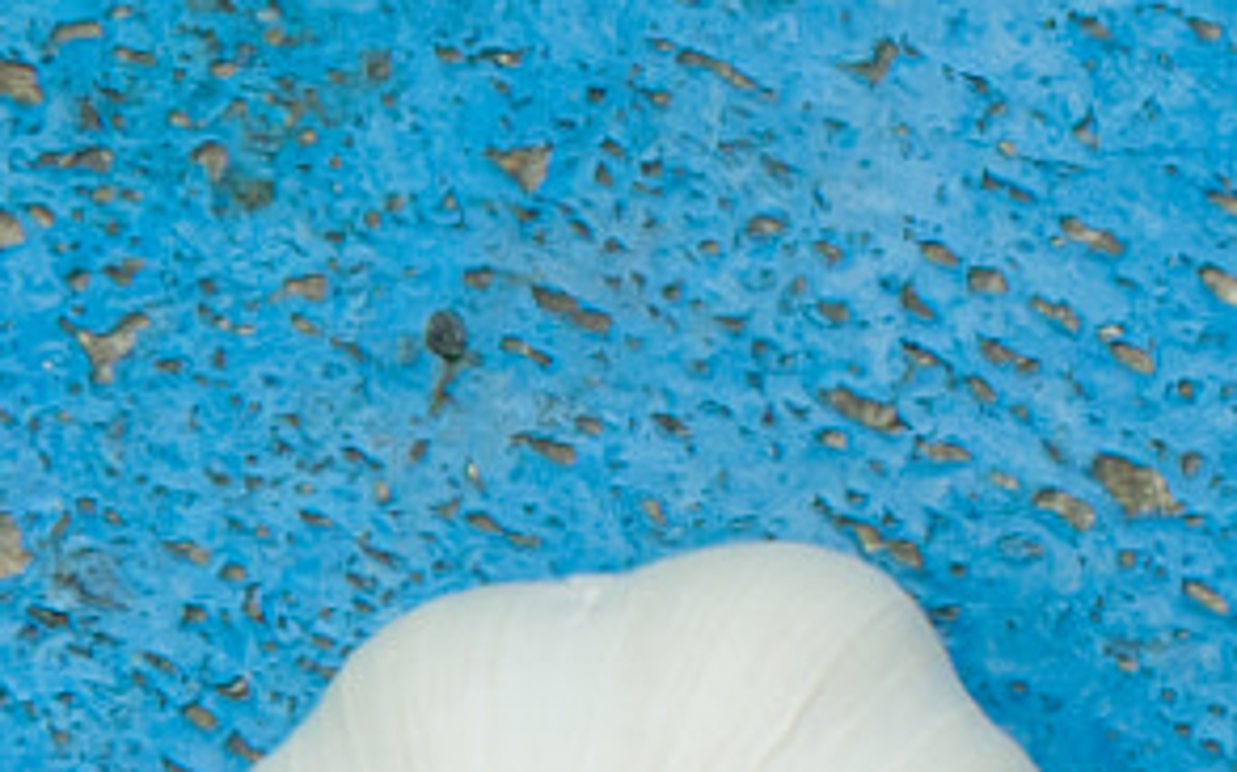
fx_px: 17257
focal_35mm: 512
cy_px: -1025
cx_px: 4315
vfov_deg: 2.5
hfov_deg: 3.9
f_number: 11
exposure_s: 1/80
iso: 320
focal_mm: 48
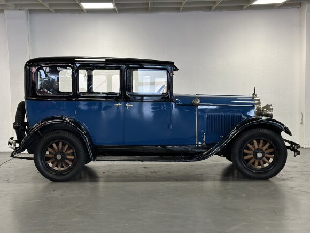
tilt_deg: -4.7
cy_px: 125
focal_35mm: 53
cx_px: 142
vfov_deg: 27.5
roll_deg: +0.5
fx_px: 475
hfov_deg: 36.1
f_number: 1.78
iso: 125
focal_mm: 6.86
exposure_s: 1/66
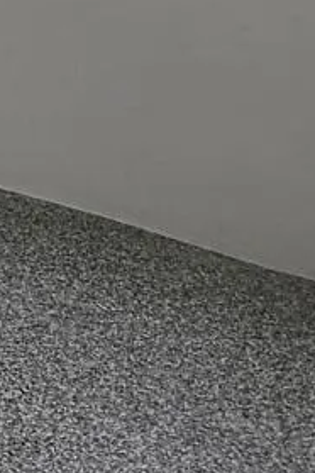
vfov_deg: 19.8
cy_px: -86
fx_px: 1273
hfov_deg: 11.0
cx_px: -527
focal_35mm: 97
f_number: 1.9
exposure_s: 1/359
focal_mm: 2.2
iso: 80
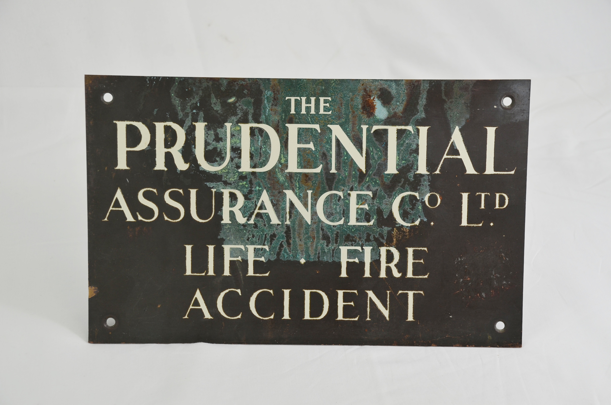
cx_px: 306
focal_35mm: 66
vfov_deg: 20.5
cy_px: 202
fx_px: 1118
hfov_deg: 30.6
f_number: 5.6
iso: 280
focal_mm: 44
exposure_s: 1/125
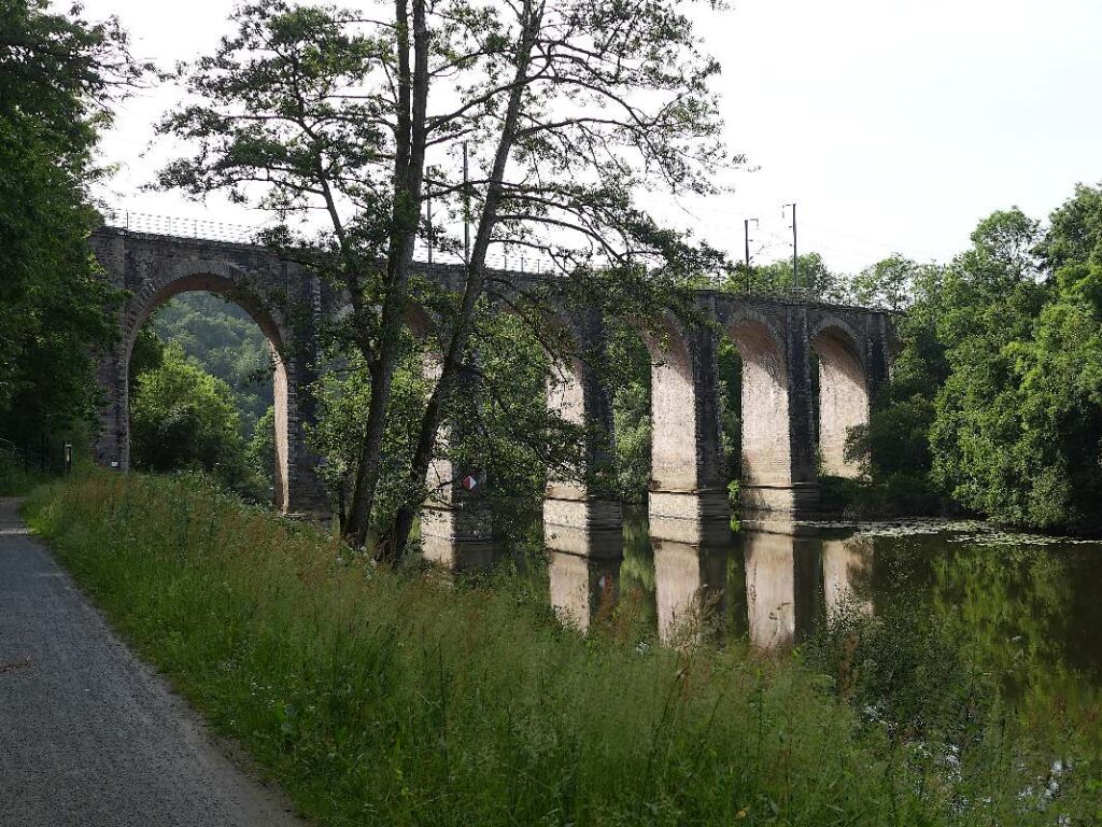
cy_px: 414
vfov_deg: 29.1
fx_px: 1592
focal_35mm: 50
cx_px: 551
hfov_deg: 38.2
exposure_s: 1/800
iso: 200
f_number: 3.5
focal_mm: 25
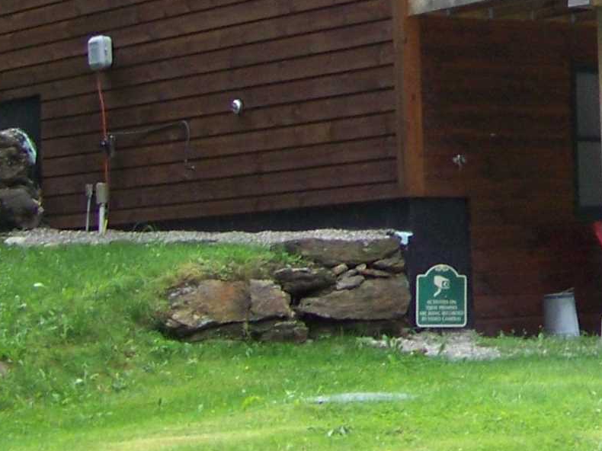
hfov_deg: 13.6
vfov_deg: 10.4
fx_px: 2434
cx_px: 782
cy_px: -103
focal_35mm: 140
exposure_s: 1/100
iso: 69
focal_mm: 5.85
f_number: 2.8
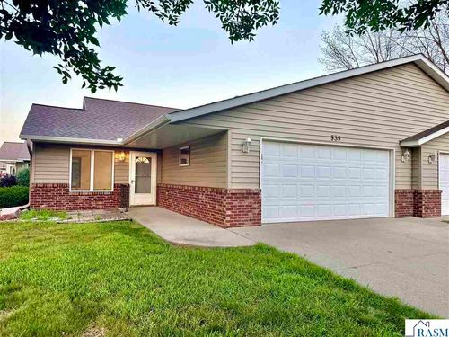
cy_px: 168
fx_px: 311
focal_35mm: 24
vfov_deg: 56.8
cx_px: 224
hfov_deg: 71.6
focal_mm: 6.76
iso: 160
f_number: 1.78
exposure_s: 1/147
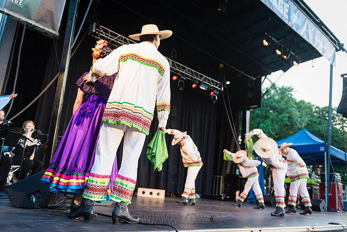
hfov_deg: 58.7
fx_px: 309
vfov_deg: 41.1
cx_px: 174
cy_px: 116
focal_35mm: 32
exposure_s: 1/640
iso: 2000
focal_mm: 32
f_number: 2.8
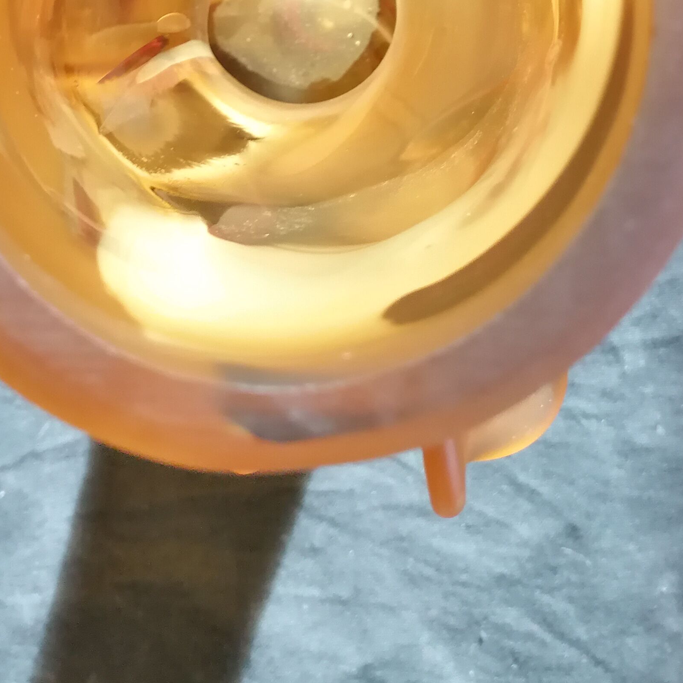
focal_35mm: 60
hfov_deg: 28.6
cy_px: -152
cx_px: 320
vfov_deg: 25.5
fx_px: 1339
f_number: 1.8
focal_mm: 4.75
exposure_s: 1/33.3
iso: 320
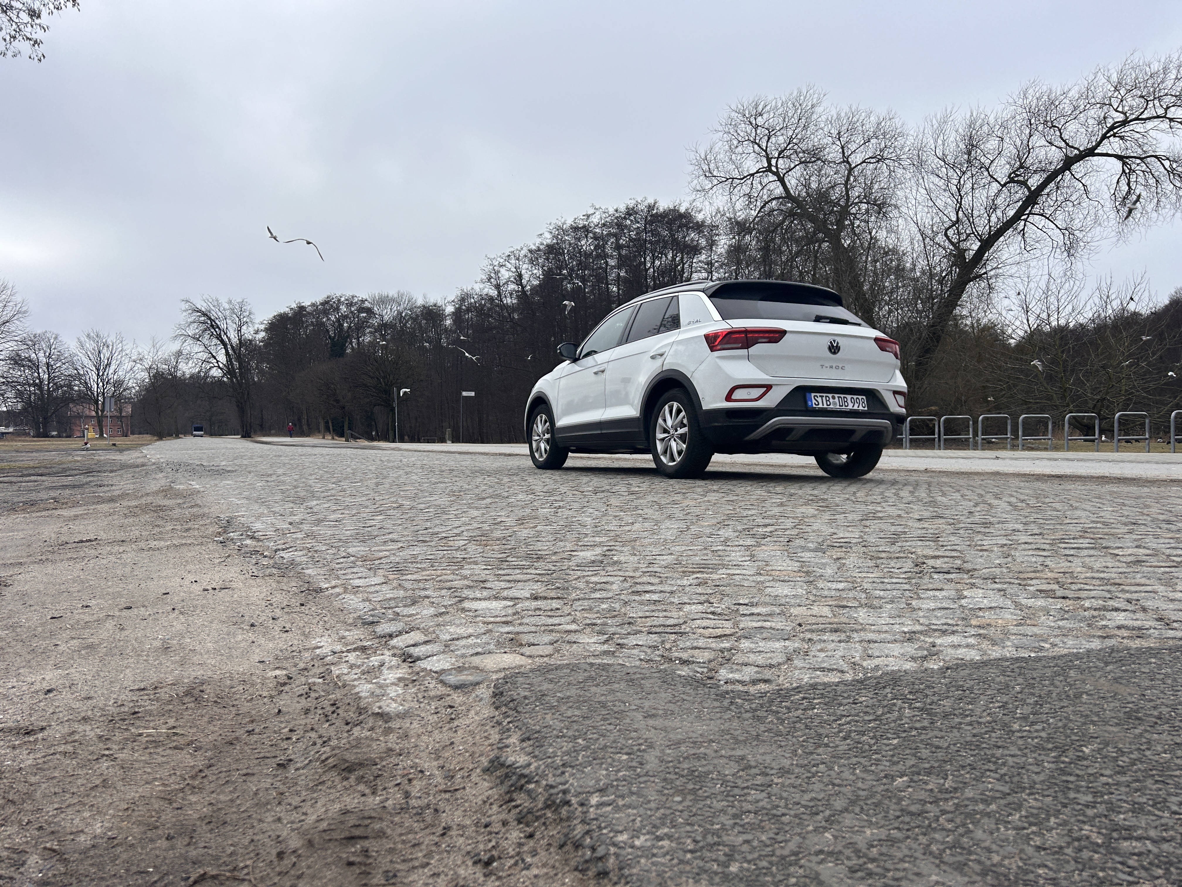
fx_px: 888
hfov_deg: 67.3
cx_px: 591
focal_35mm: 26
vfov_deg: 53.1
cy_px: 444
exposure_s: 1/2299
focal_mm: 5.7
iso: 50
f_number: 1.5
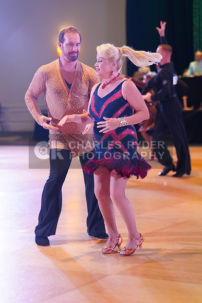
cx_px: 101
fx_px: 858
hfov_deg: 13.4
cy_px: 152
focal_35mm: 102
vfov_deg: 20.0
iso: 5000
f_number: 2.8
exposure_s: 1/400
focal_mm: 102
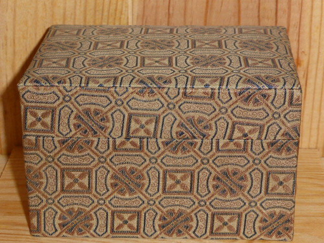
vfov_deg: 16.2
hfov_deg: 21.5
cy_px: 122
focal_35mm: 91
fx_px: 852
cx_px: 162
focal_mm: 15.1
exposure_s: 1/60
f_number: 5.2
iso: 100
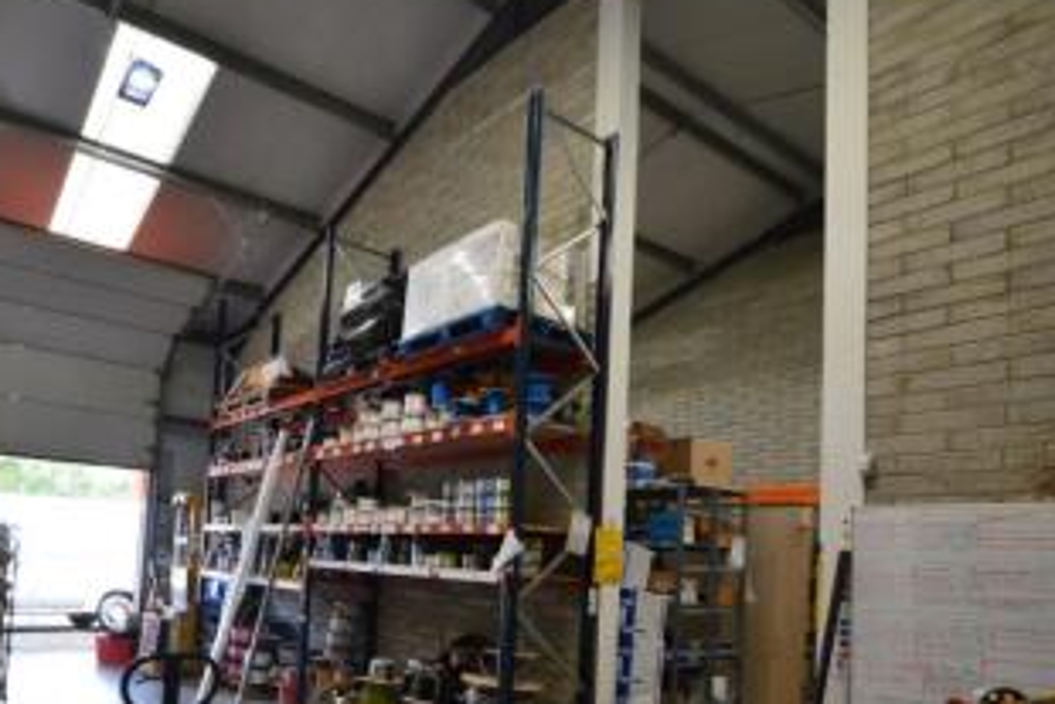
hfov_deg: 73.5
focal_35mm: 23
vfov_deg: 53.6
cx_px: 344
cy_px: 491
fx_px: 674
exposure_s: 1/60
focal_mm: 10
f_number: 8
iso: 500
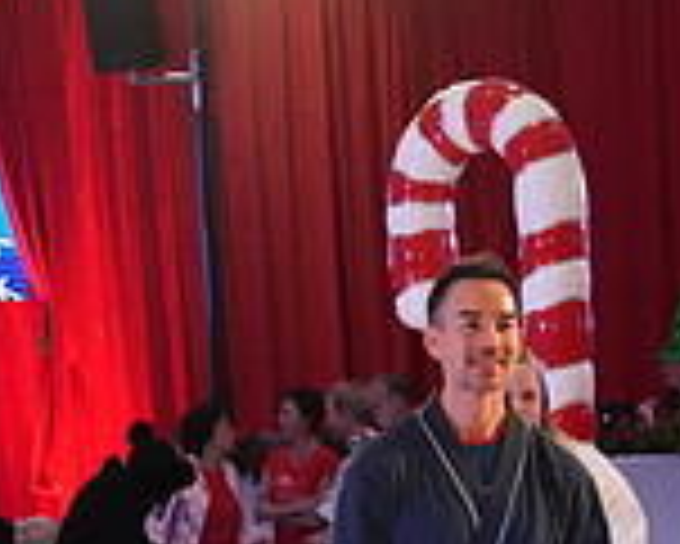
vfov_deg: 10.0
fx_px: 3041
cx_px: 432
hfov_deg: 12.7
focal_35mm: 151
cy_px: 776
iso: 5000
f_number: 4
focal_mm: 42
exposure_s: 1/400
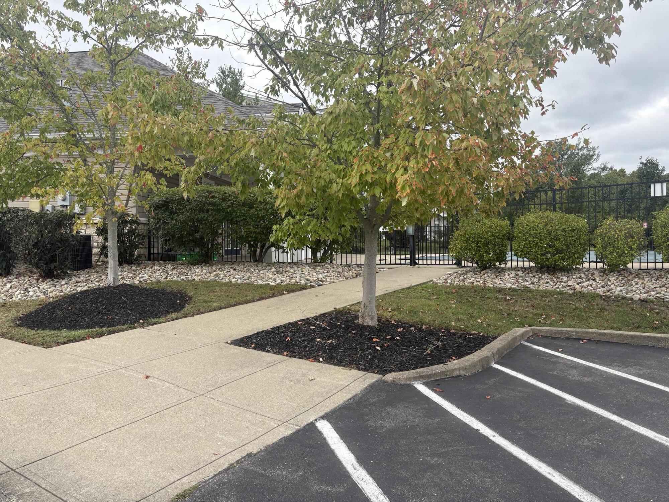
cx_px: 334
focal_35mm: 26
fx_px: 502
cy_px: 251
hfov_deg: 67.3
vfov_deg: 53.1
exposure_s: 1/1484
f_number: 1.6
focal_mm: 5.96
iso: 64
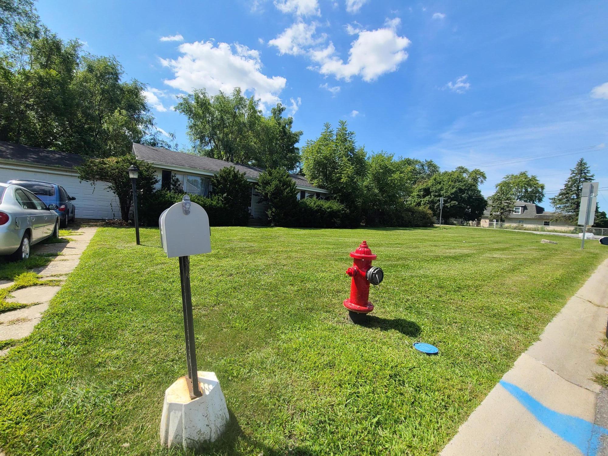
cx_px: 304
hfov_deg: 106.2
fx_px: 228
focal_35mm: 13
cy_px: 228
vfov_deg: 89.9
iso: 50
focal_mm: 2.2
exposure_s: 1/1189
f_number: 2.2
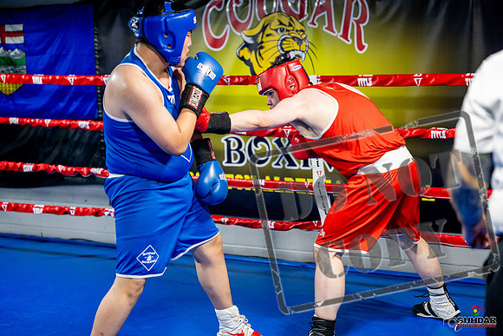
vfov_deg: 20.0
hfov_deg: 29.6
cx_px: 252
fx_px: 950
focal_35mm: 68
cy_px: 168
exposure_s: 1/1000
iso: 4000
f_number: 2
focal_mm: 68
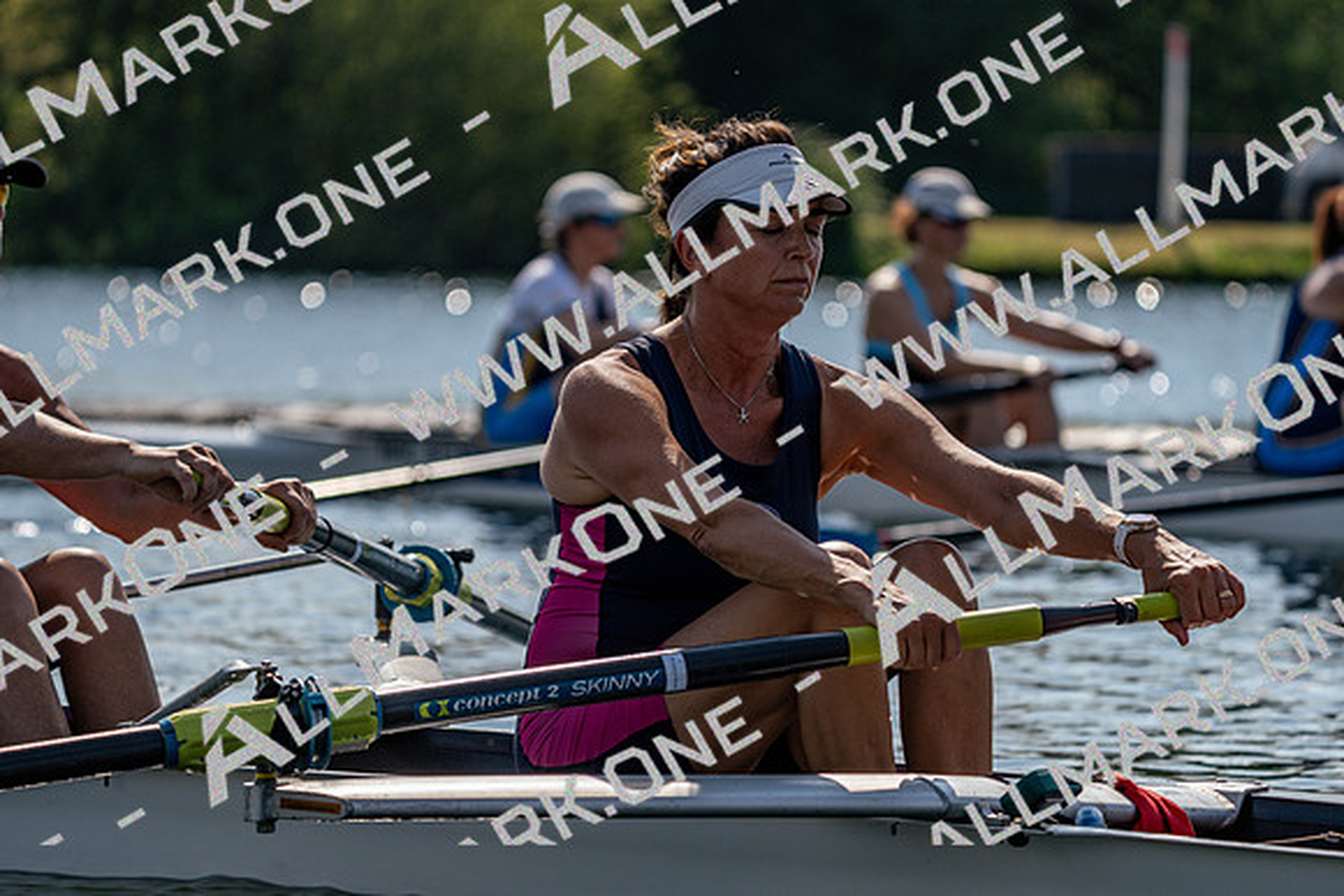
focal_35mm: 225
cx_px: 672
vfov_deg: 6.1
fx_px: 8402
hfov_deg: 9.1
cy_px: 448
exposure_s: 1/1600
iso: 125
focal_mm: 225
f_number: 5.6
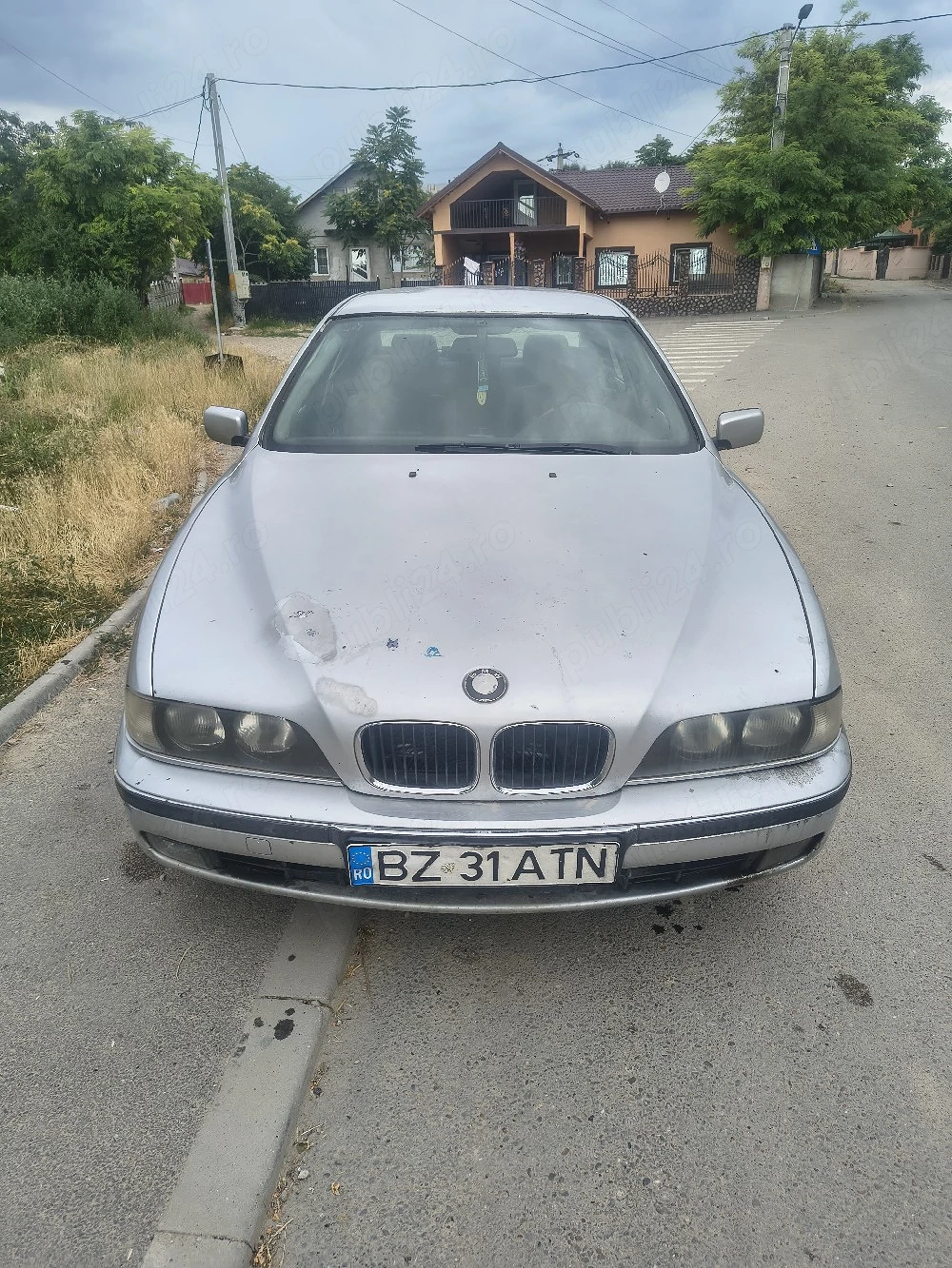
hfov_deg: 56.8
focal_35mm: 24
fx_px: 880
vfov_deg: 71.6
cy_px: 634
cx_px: 476
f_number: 1.8
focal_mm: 5.56
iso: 100
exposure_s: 1/714
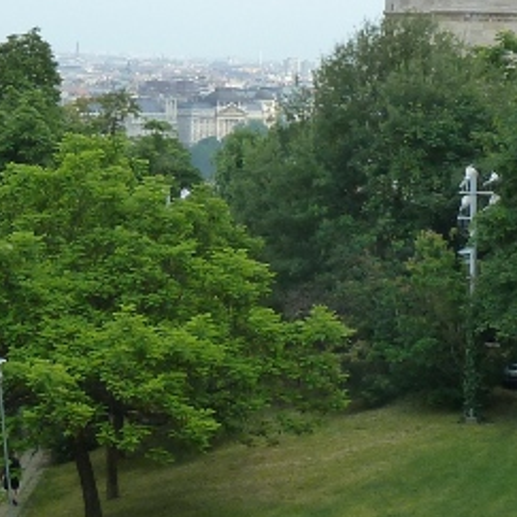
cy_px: 102
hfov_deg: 14.6
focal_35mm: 119
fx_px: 2011
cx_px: 319
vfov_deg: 14.6
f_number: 4
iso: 125
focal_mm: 5.3
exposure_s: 1/500
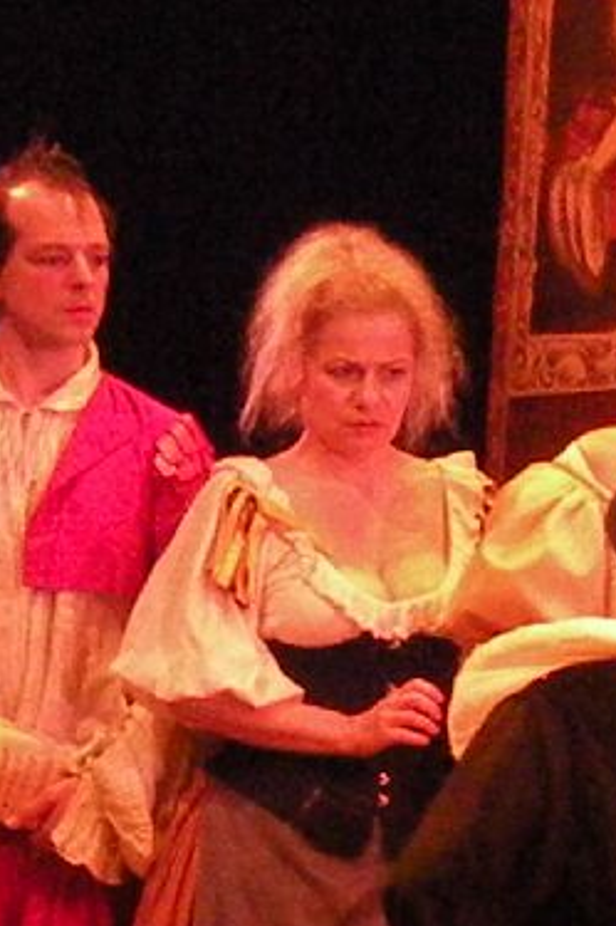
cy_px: 718
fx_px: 6294
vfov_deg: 8.4
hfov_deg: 5.6
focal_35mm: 245
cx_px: 690
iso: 3200
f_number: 8
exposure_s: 1/125
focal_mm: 19.4
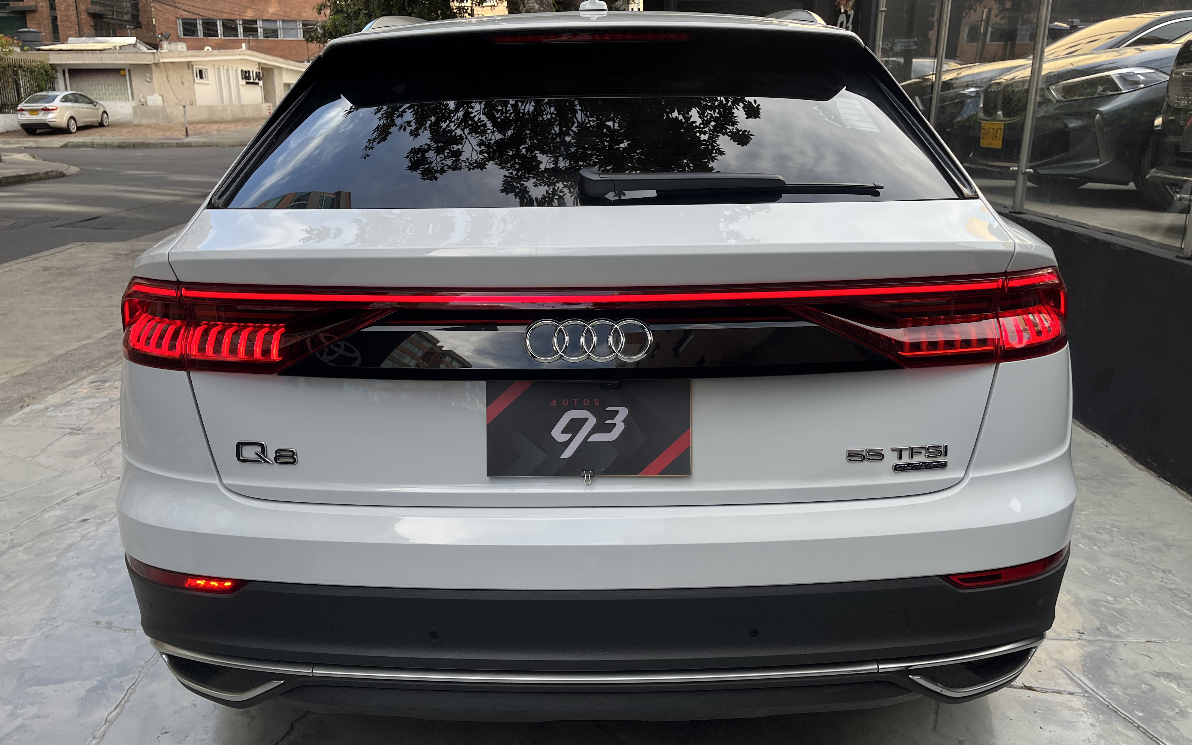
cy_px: 367
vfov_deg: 44.5
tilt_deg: -16.4
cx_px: 602
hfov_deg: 66.5
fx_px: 910
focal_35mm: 28
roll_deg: -0.3
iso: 50
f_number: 1.6
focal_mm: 5.1
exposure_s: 1/639
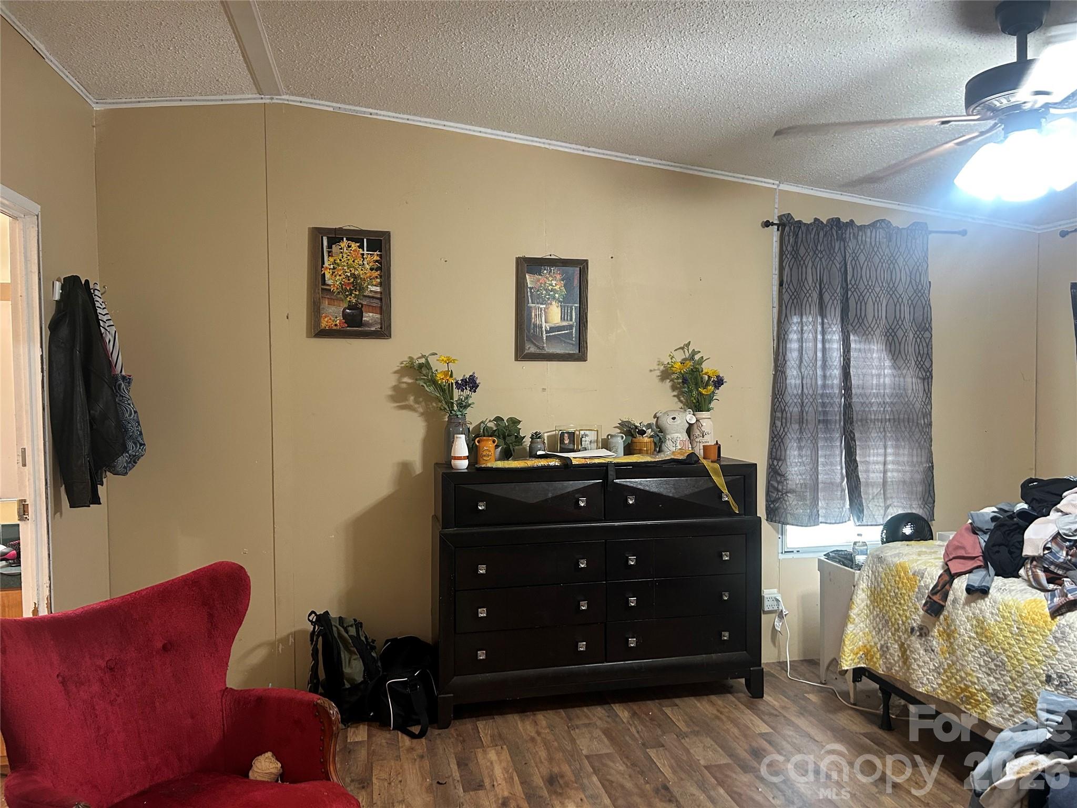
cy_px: 404
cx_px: 538
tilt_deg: -1.6
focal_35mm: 26
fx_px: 809
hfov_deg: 67.3
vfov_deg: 53.1
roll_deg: +1.4
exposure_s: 1/60
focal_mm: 5.7
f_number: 1.5
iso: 250
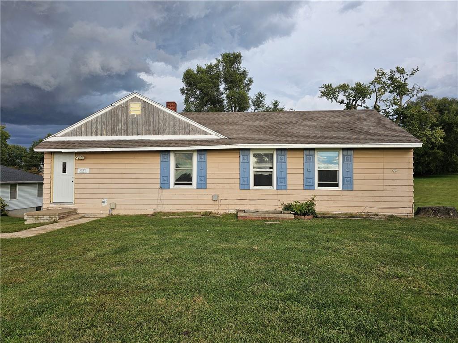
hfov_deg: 73.9
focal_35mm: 23
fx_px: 304
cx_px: 229
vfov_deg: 58.9
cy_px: 172
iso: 12
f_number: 1.7
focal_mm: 6.3
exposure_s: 1/180
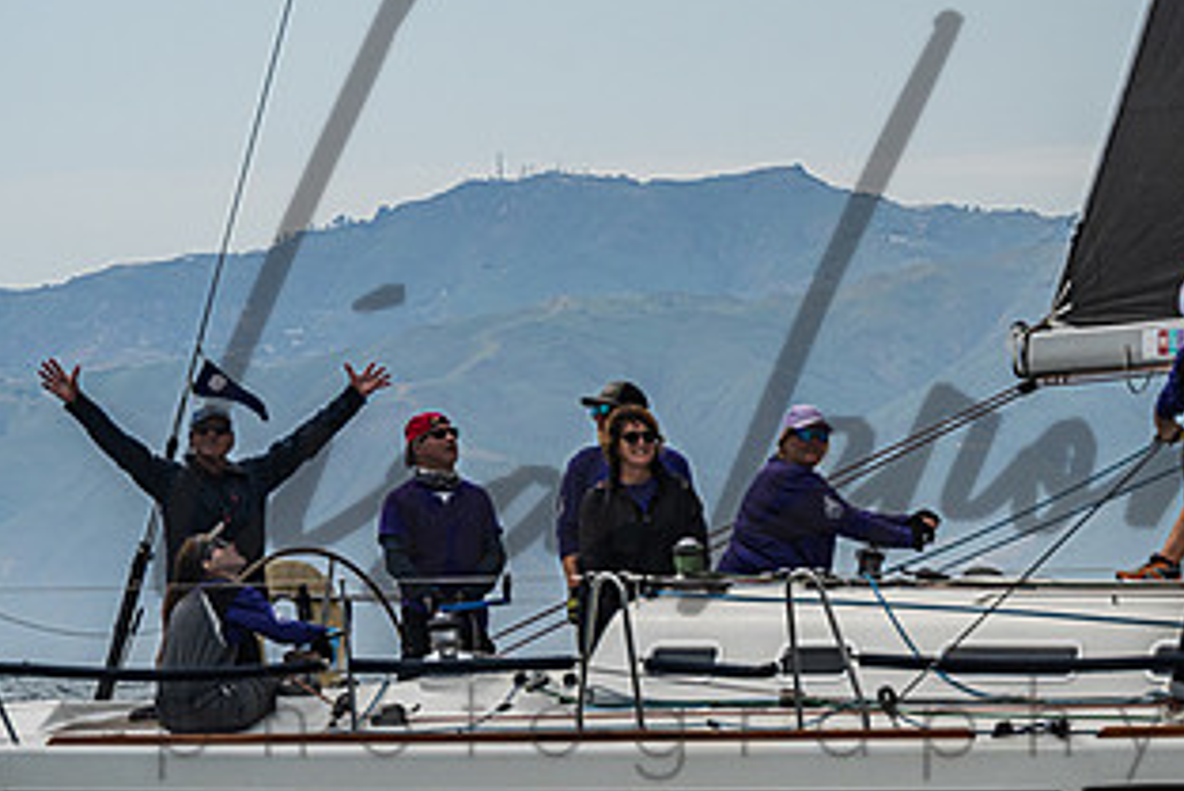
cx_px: 1043
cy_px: 549
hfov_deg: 6.4
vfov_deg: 4.3
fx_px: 10496
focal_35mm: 319
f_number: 8
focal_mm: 145
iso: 400
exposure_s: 1/2500
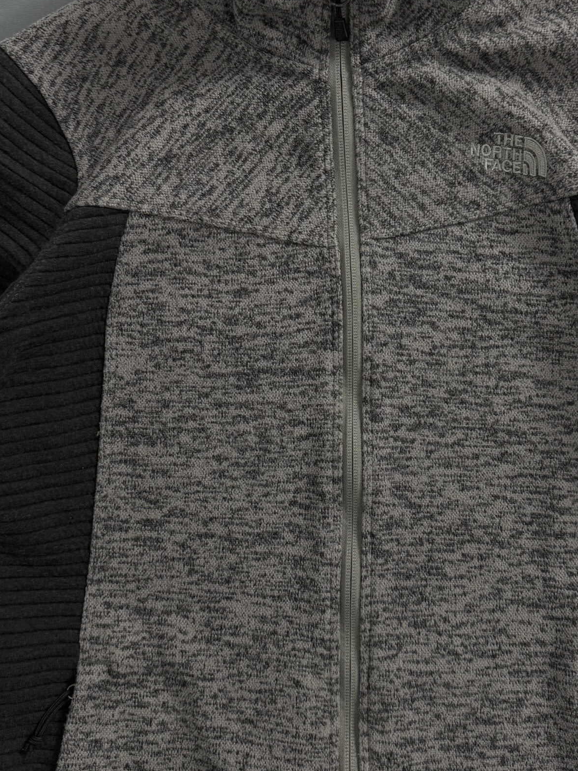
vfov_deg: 47.6
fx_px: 868
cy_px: 314
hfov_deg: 36.7
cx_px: 346
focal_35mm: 39
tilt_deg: -88.3
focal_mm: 6.76
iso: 125
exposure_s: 1/60
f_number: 1.78
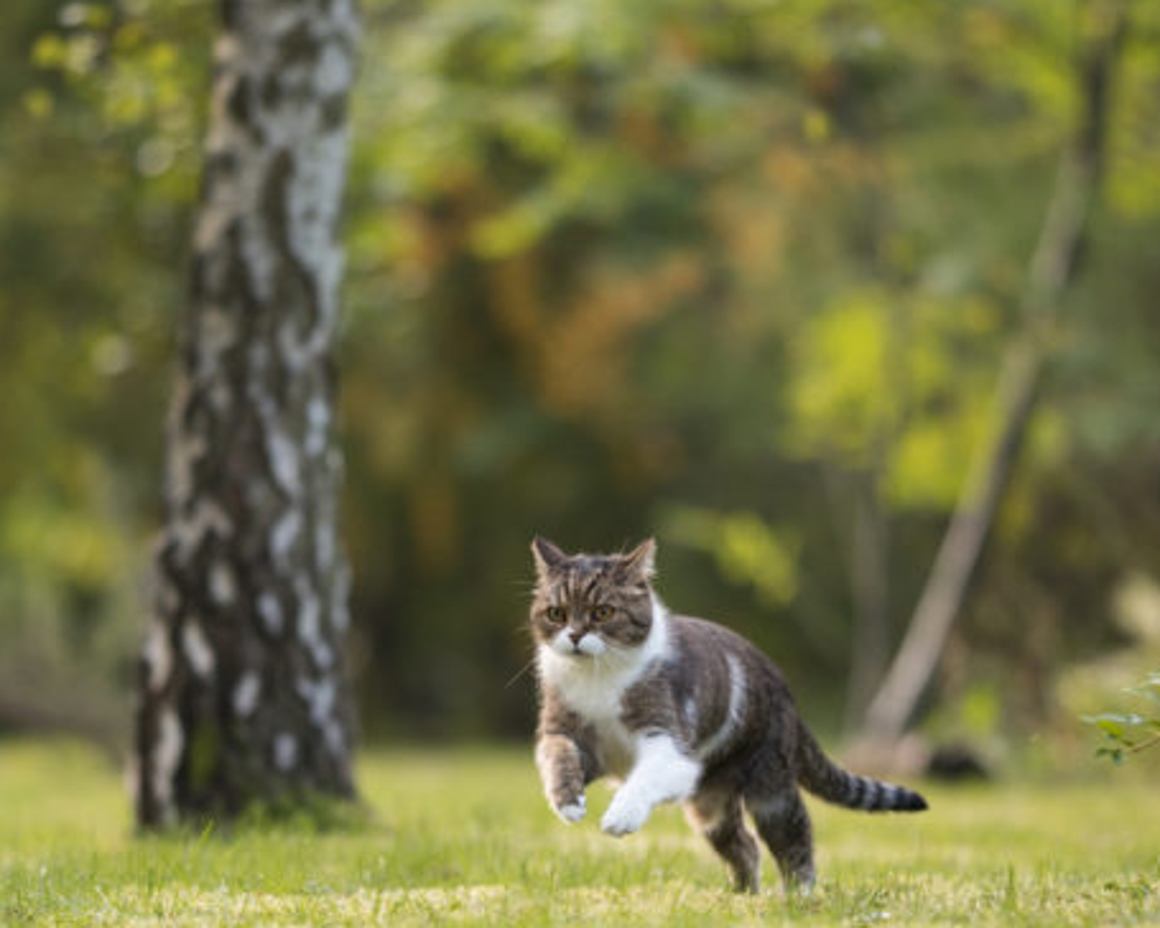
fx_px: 7347
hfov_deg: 9.0
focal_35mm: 214
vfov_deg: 7.2
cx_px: 648
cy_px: 567
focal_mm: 135
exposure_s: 1/1250
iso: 280
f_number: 1.8
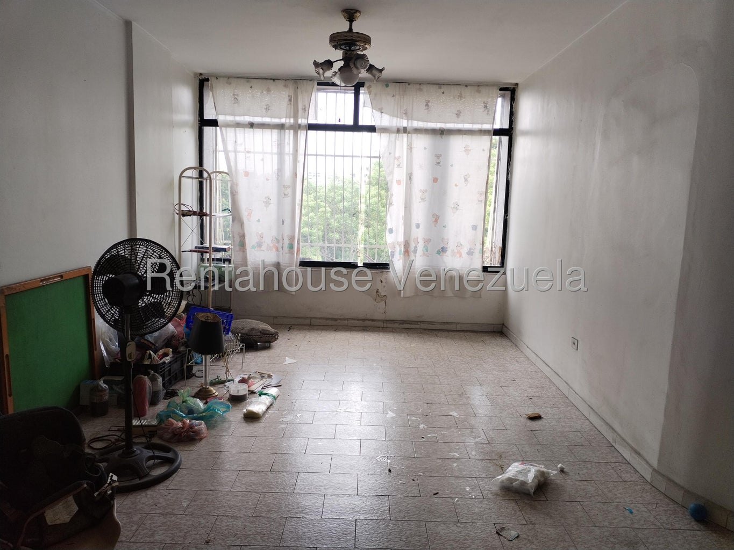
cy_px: 275
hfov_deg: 61.7
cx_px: 367
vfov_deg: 48.2
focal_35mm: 29
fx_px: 615
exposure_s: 1/60
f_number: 1.8
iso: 121
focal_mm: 4.75
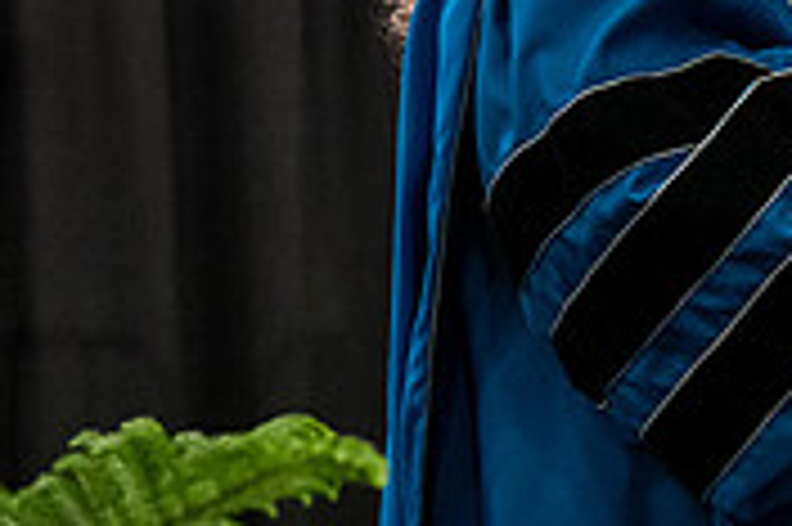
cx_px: 1179
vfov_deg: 5.9
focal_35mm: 231
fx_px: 5077
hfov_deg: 8.7
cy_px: -7
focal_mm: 70
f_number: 5
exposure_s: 1/250
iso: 6400
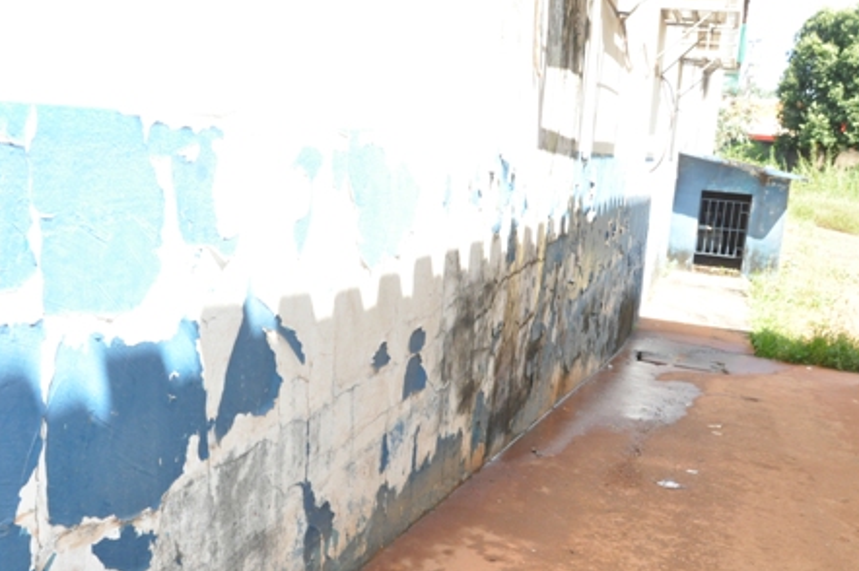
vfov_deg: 38.6
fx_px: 811
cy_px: 355
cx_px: 353
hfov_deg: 55.5
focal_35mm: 34
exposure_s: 1/200
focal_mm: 18
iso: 1000
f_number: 14
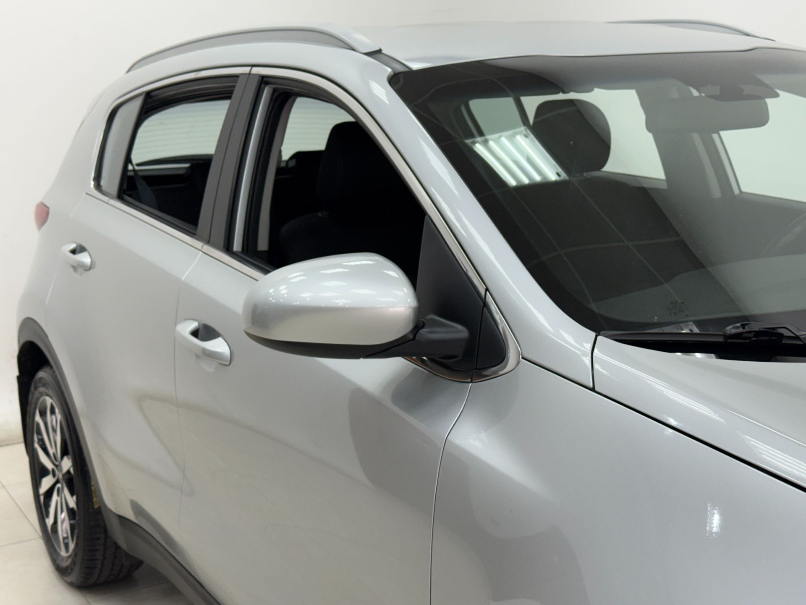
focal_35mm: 48
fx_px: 1118
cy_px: 302
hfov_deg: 39.7
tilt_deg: -11.3
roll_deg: +1.7
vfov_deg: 30.3
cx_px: 403
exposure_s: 1/122
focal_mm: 6.76
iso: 80
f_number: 1.78
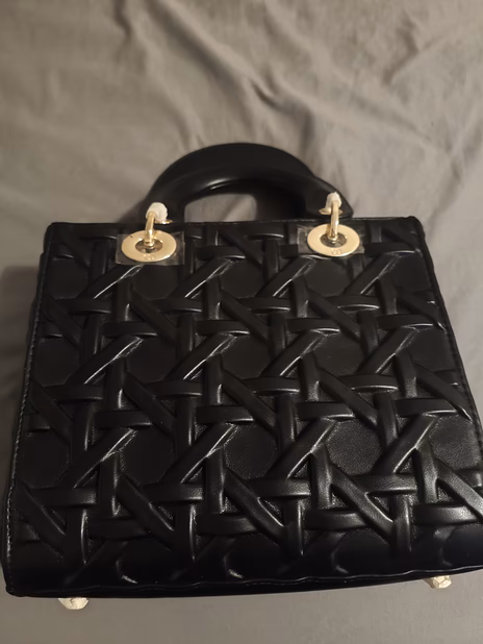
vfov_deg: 67.3
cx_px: 242
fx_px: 483
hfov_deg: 53.1
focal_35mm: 26
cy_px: 322
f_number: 1.59
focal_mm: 4.94
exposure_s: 1/10
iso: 3200
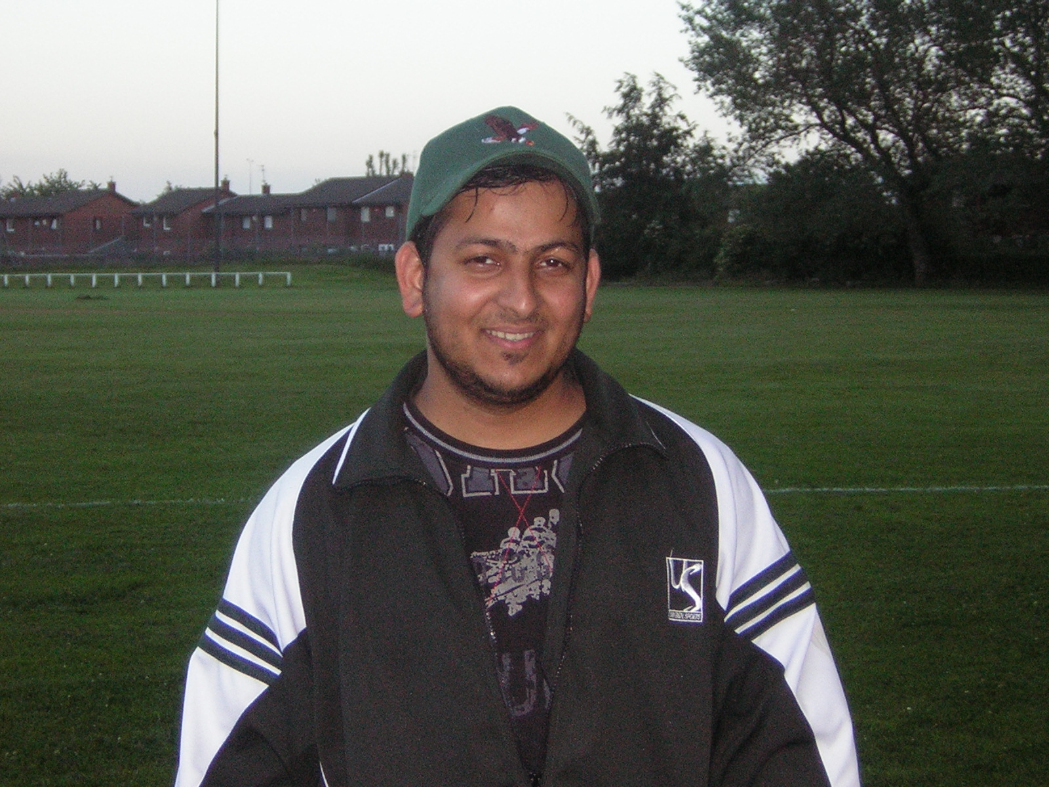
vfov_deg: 19.9
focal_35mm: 74
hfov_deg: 26.3
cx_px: 524
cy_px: 394
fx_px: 2242
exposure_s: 1/60.1
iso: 123
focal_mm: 9.6
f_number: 3.8
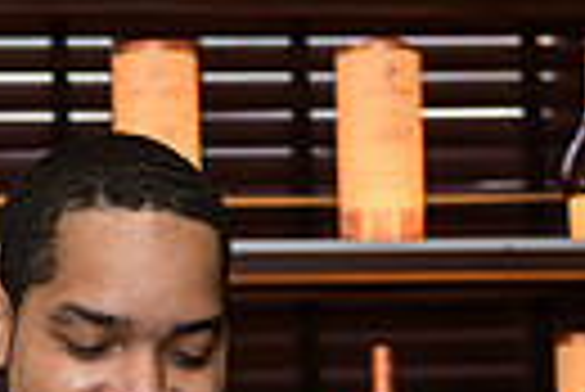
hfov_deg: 12.0
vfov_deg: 8.0
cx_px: 40
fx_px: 2766
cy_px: 466
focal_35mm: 170
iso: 1000
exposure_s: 1/125
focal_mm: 38
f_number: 3.2
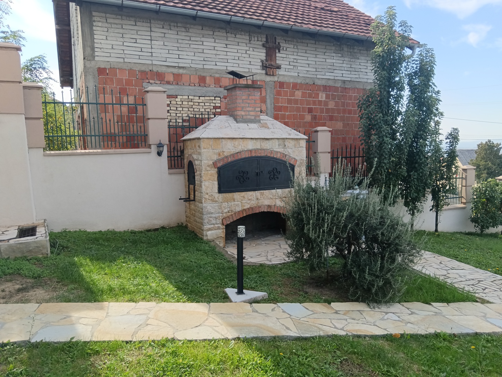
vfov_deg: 51.4
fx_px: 392
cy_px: 188
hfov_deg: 65.3
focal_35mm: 27
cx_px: 251
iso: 100
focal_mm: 4.95
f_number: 1.9
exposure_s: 1/351
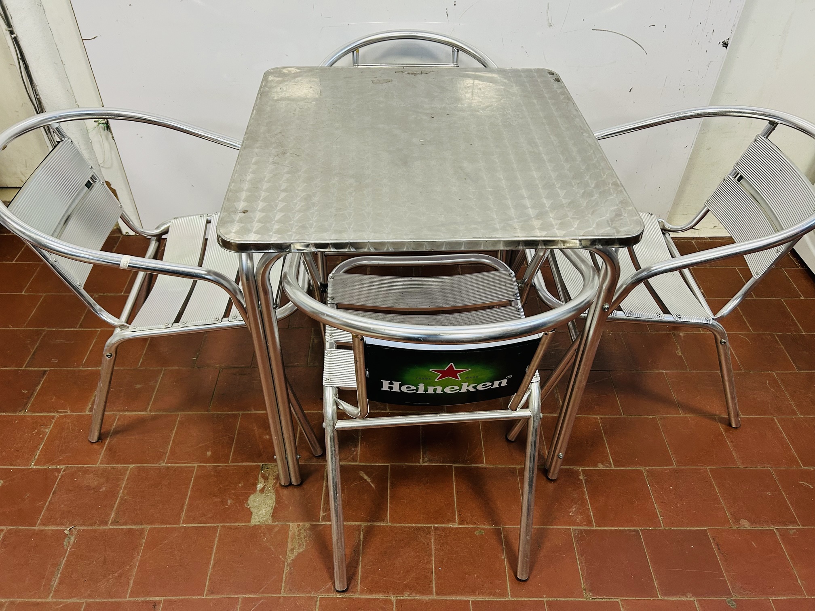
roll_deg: -0.9
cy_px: 306
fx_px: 612
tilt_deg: -42.0
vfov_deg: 53.1
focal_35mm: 26
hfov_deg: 67.3
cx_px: 408
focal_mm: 5.7
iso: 160
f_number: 1.5
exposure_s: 1/50
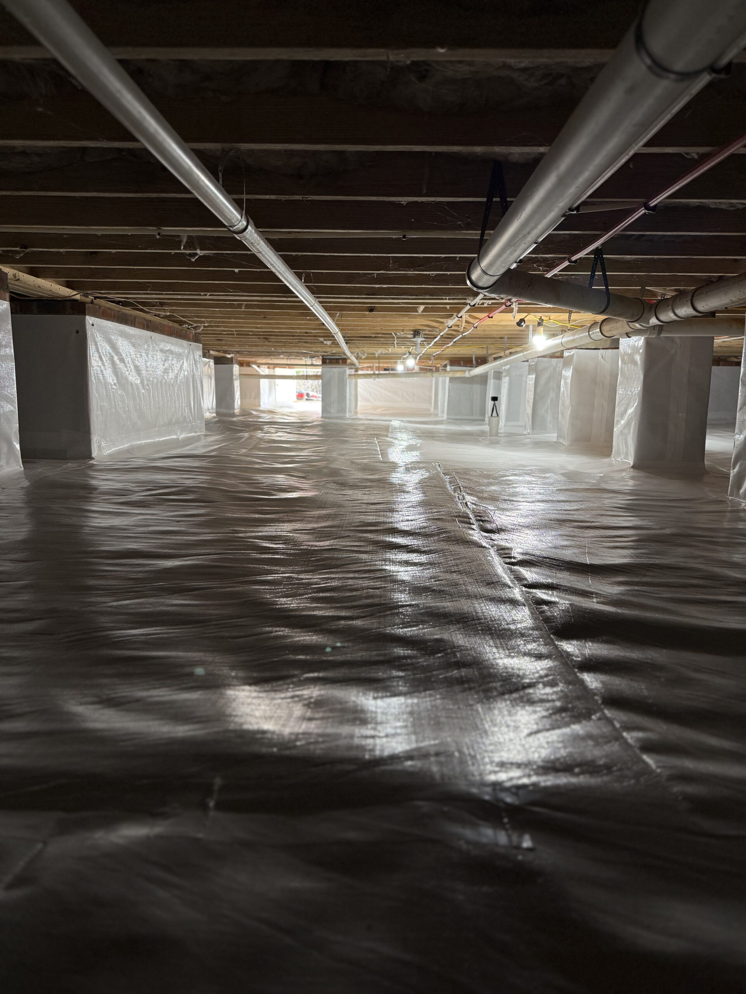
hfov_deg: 56.8
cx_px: 373
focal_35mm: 24
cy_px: 497
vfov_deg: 71.6
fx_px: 690
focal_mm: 6.76
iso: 160
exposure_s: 1/120
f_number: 1.78
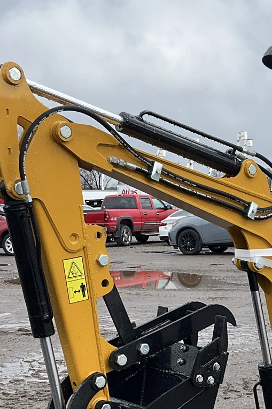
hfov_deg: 16.7
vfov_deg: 25.1
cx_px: 309
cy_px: 344
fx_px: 896
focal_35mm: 79
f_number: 1.8
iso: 25
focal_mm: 3
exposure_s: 1/855
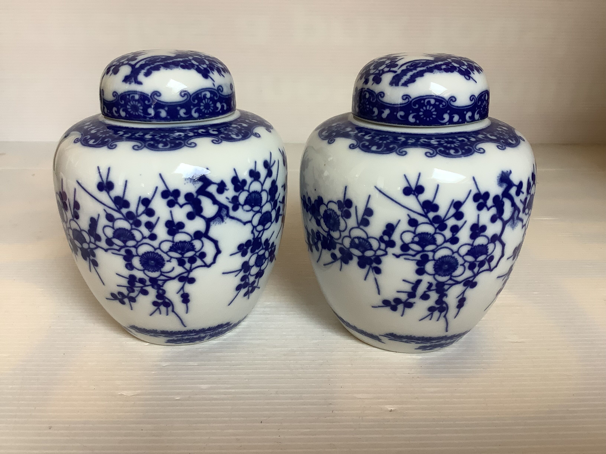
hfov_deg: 58.4
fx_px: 543
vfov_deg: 45.4
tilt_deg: -21.7
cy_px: 227
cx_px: 303
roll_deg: +0.0
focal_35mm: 31
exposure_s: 1/100
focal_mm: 3.3
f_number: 2.4
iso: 64
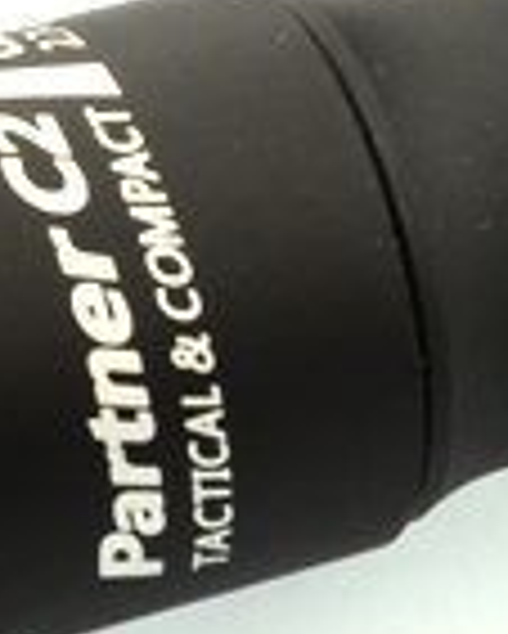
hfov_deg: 6.6
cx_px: 270
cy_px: 398
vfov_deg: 8.2
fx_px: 4419
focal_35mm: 235
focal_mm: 23
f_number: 16
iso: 100
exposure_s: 1/10
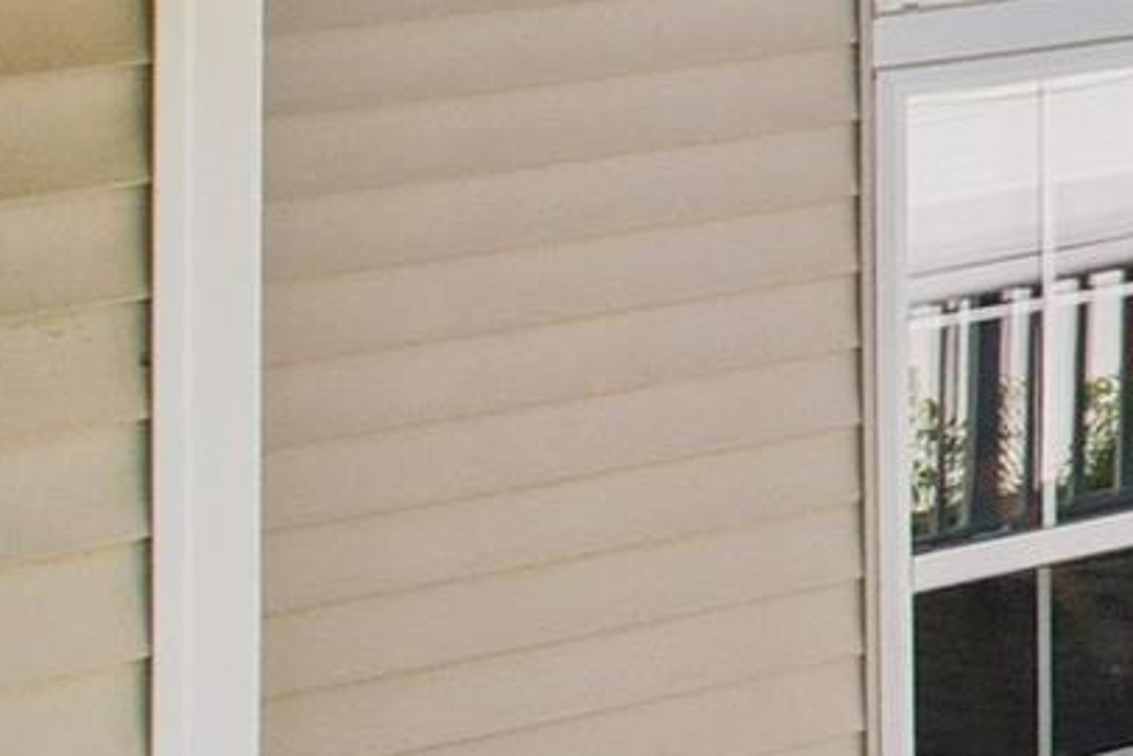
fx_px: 3494
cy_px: 135
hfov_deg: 13.3
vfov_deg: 12.3
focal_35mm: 111
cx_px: 2771
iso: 140
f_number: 2.8
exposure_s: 1/160
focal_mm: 8.4
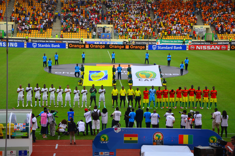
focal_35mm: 87
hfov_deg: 23.4
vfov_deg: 15.6
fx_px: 567
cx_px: 118
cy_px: 78
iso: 100
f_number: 5
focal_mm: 58
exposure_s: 1/125
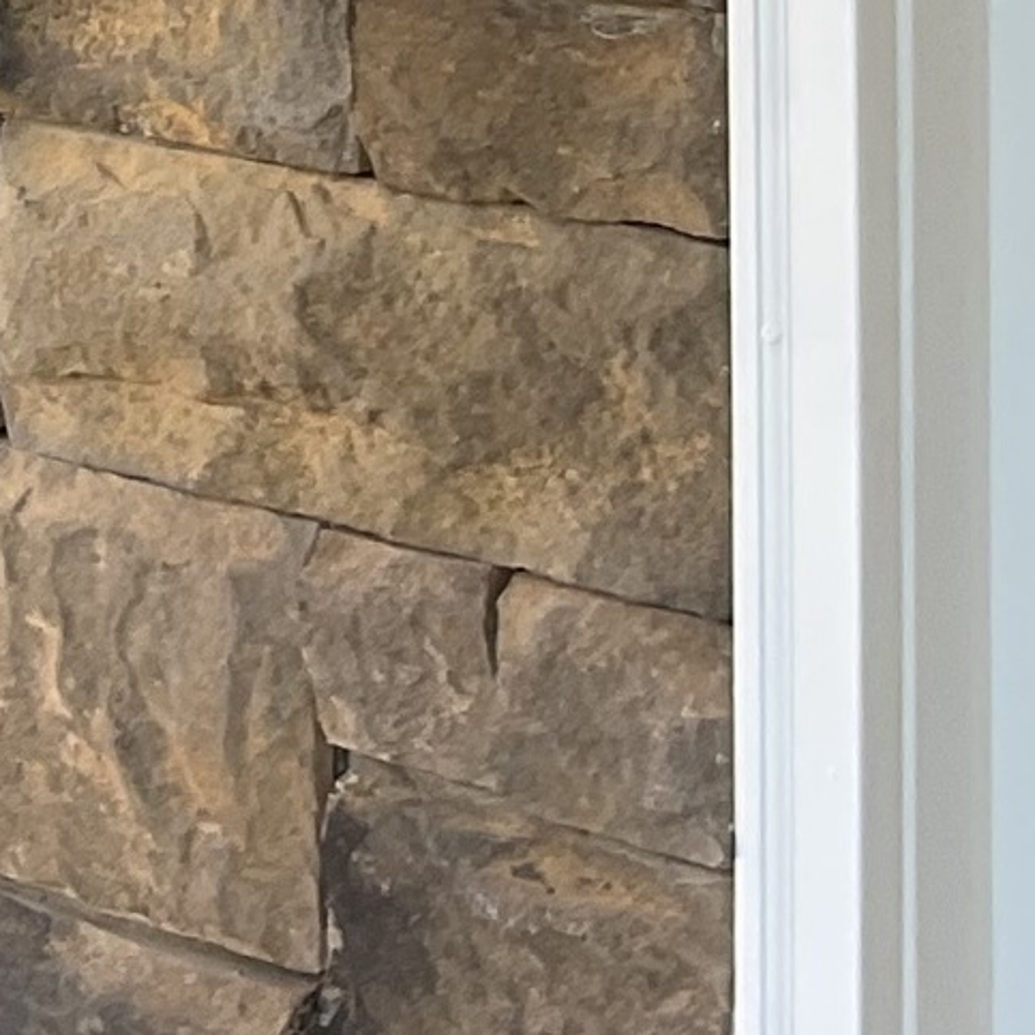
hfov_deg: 10.0
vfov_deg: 10.2
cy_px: -726
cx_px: -964
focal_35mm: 163
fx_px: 5514
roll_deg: +1.0
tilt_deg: -3.9
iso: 16
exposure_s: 1/215
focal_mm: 3
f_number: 1.8
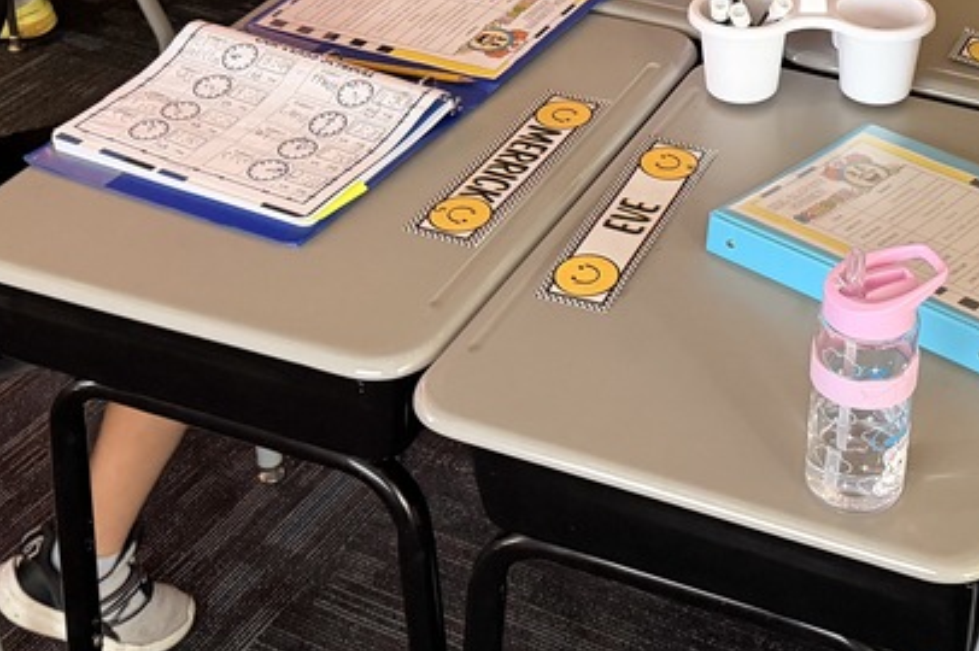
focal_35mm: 63
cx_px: 784
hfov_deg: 31.1
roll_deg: -2.8
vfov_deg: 21.2
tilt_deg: -29.6
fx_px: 1712
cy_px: 89
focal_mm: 6.76
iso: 640
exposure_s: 1/60
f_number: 1.78
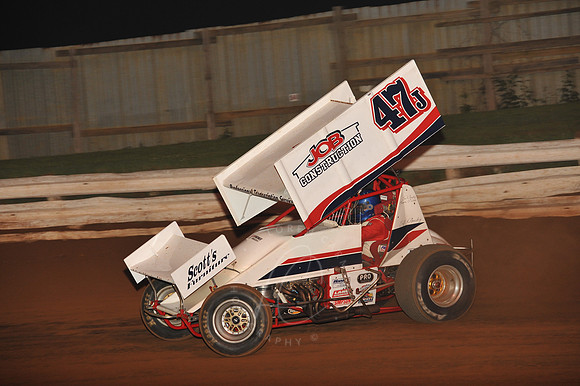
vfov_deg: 8.8
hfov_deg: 13.3
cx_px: 290
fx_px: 2496
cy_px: 193
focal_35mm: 155
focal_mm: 155
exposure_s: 1/320
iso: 1000
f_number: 6.3
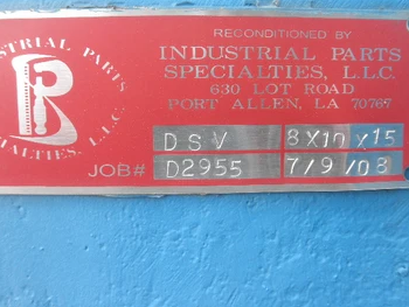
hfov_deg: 56.7
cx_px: 192
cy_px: 134
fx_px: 378
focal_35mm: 32
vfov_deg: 44.1
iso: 64
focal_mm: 5
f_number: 3
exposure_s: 1/80
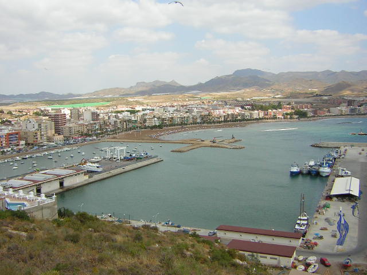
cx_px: 184
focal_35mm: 36
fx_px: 382
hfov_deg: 51.4
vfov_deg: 39.7
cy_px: 138
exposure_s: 1/374
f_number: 5.2
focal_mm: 4.7
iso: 50
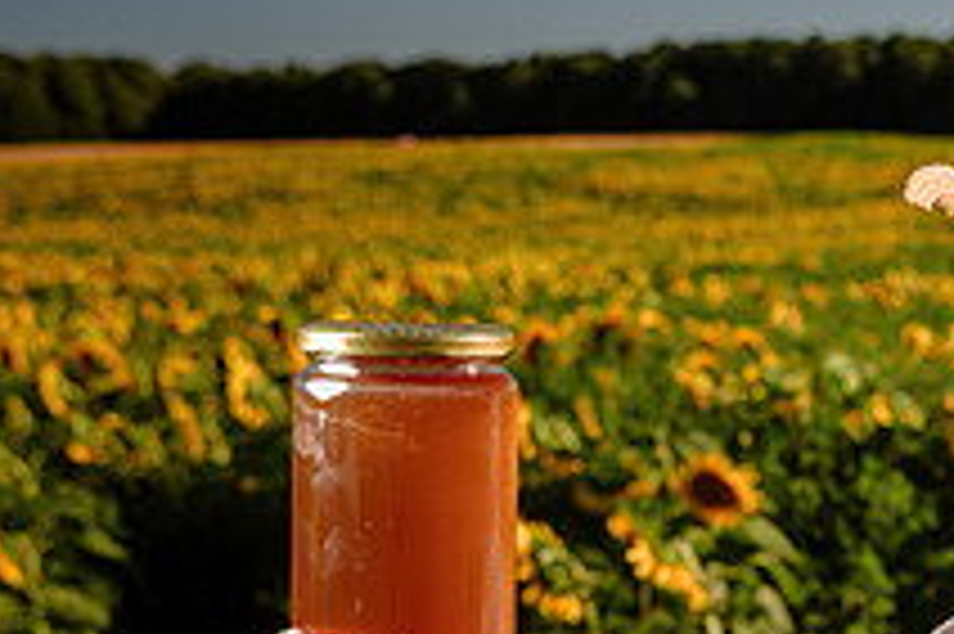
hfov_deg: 19.3
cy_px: 524
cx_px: 855
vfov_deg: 13.1
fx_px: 2754
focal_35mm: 104
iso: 64
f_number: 6.3
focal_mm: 38
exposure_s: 1/250
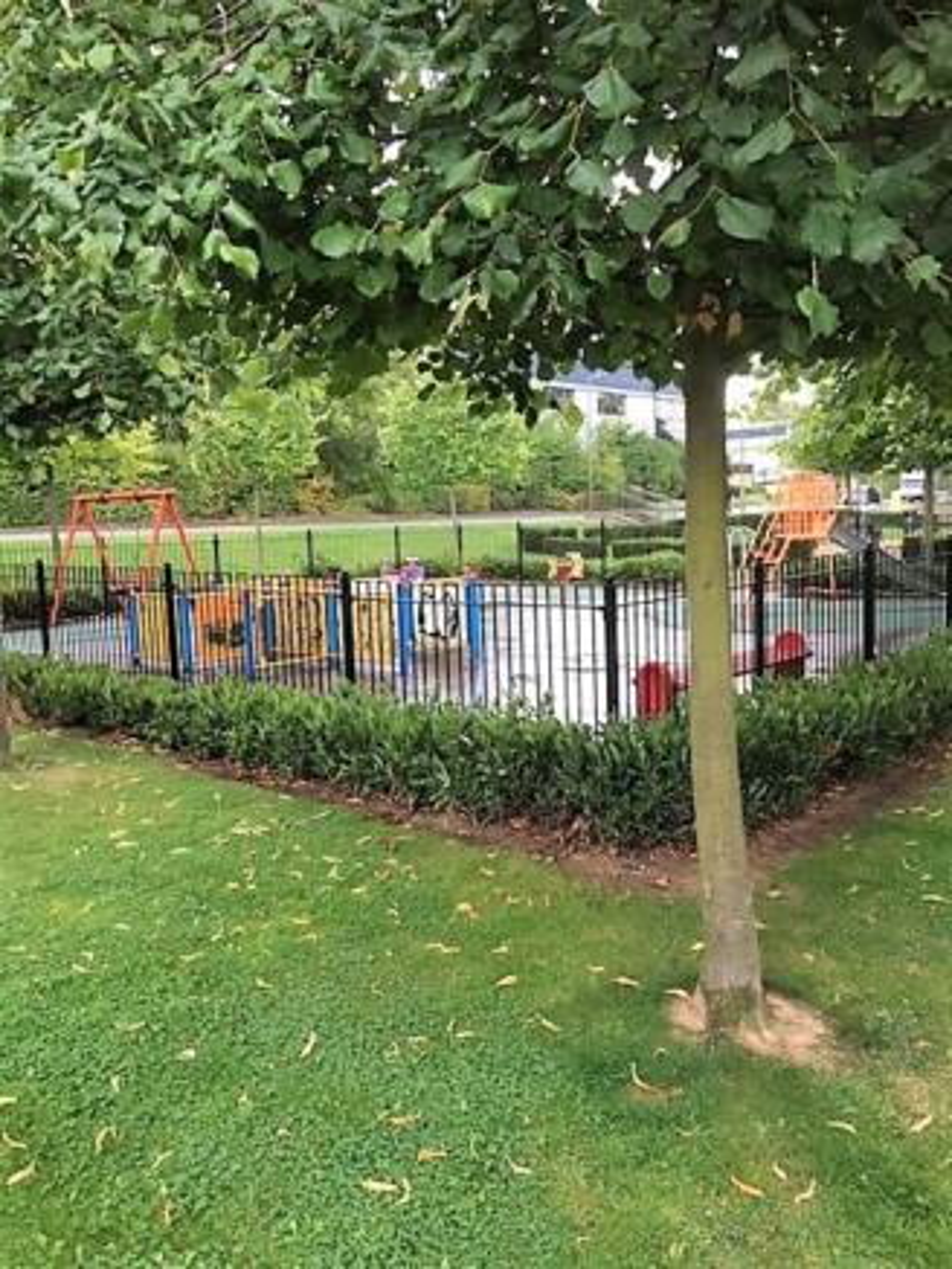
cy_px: 634
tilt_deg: -6.0
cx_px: 476
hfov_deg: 48.2
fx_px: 1063
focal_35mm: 29
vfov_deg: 61.6
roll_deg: +2.0
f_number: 2.2
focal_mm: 4.15
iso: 50
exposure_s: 1/33
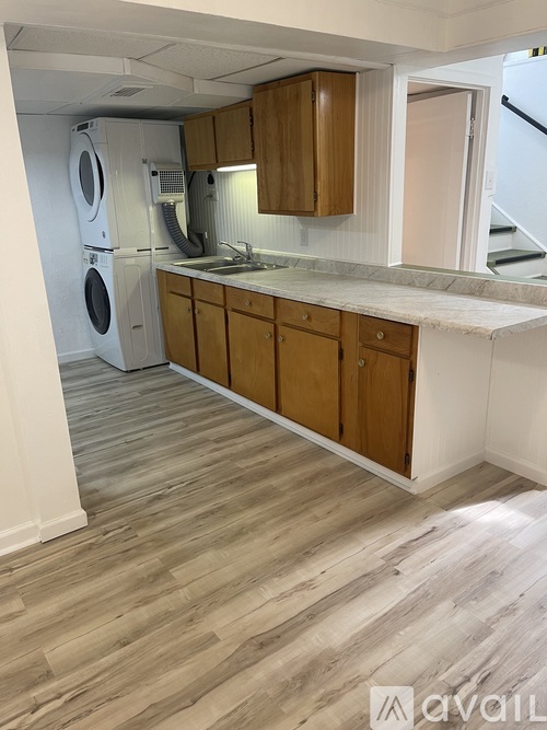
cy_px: 365
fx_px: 527
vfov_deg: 69.4
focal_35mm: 25
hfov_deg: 54.9
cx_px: 274
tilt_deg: -15.6
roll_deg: +2.3
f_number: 1.6
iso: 100
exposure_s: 1/60
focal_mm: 5.1
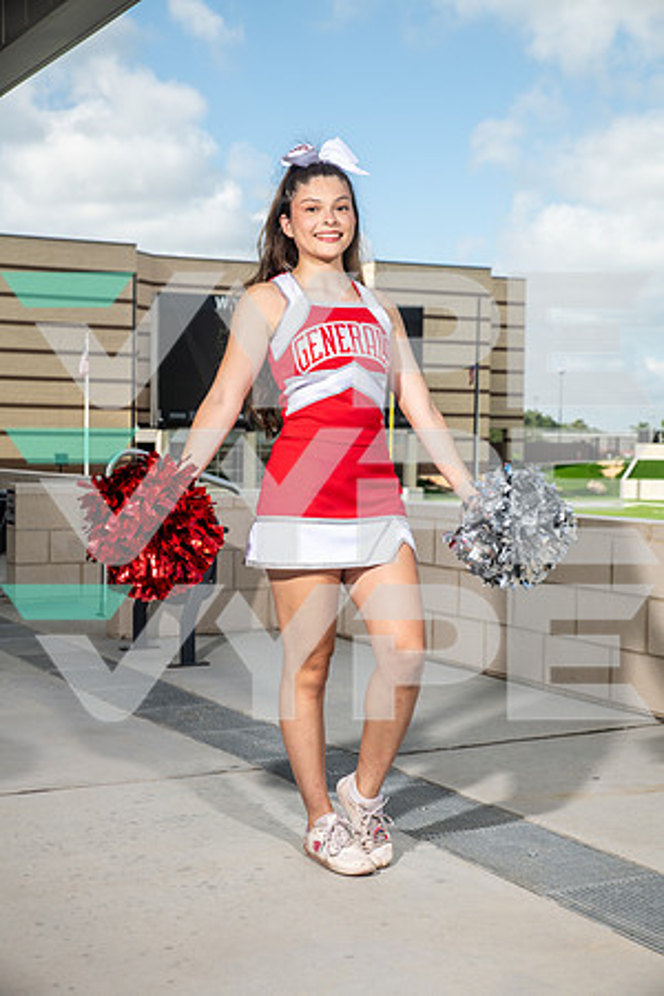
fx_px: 1522
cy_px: 498
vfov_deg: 36.2
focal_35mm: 55
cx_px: 332
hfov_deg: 24.6
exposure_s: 1/320
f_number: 7.1
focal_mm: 55
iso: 100
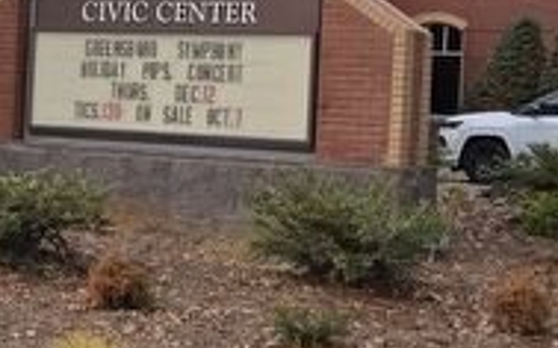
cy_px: 62
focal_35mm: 103
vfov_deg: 12.6
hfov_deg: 19.4
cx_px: -56
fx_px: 1566
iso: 25
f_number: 1.8
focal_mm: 5.4
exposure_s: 1/594
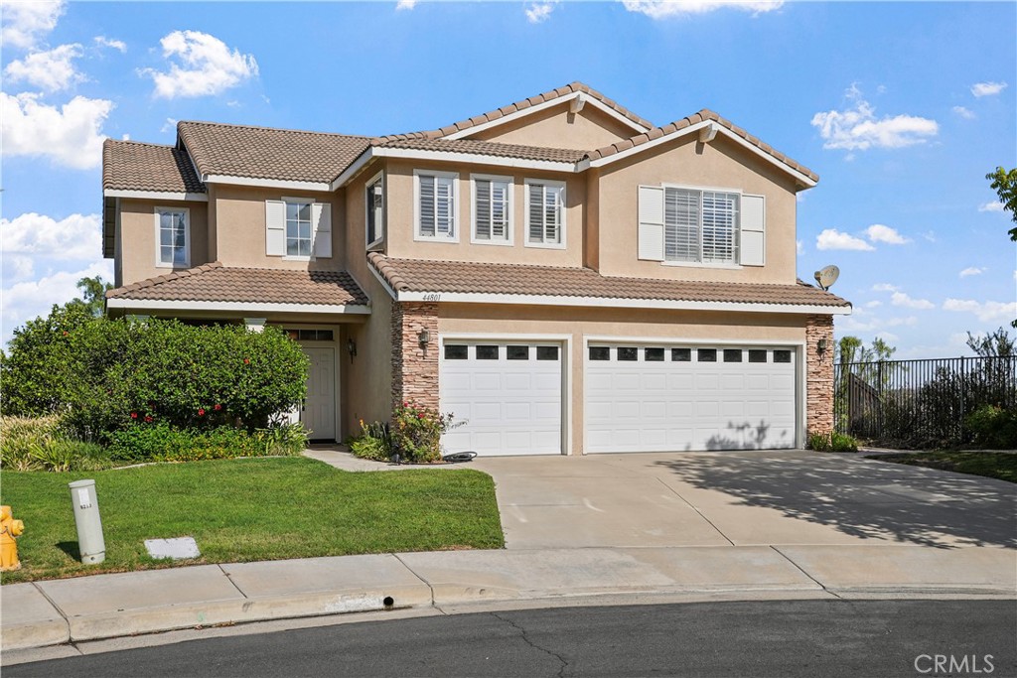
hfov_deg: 55.1
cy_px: 339
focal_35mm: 34
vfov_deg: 38.4
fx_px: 975
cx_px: 508
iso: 80
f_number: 13
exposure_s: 1/125
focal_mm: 34.5
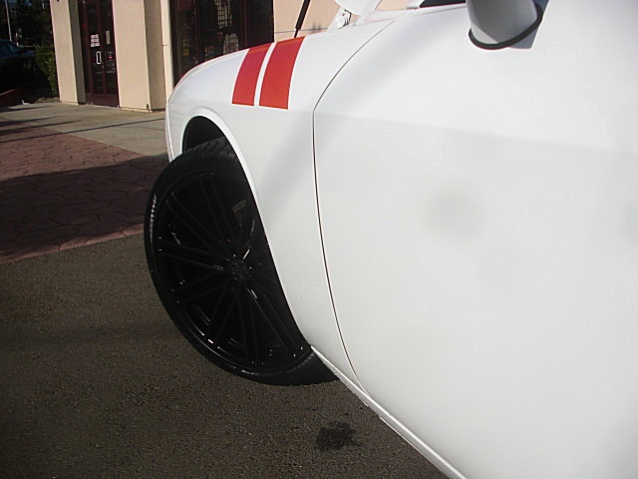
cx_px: 319
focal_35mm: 36
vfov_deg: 39.7
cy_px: 240
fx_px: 664
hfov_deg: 51.4
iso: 50
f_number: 7.9
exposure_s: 1/320
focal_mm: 6.3
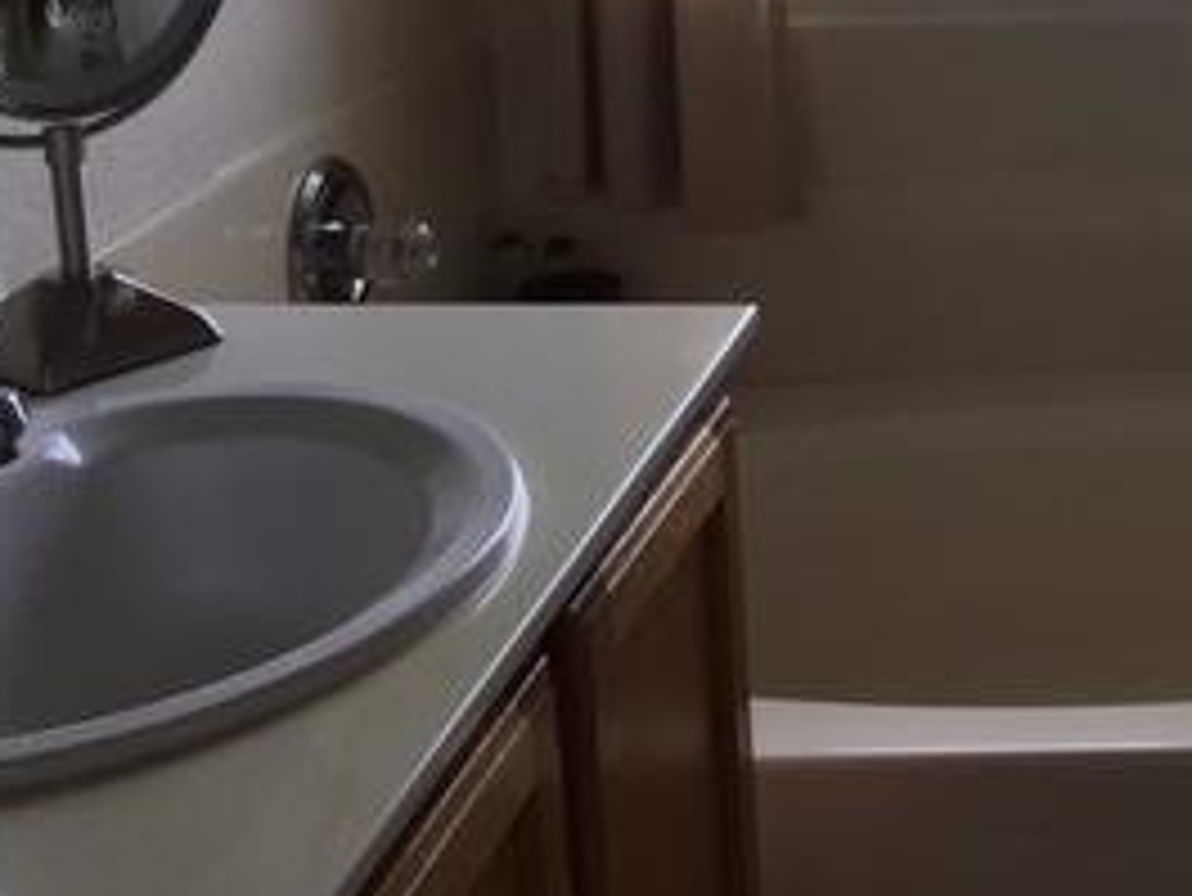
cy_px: -45
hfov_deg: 25.1
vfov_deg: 20.2
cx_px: 1412
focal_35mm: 70
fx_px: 2412
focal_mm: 4.15
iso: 32
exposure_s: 1/120
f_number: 2.2
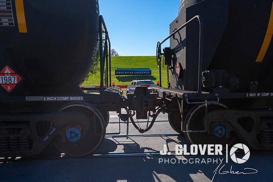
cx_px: 136
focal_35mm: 33
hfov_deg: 57.3
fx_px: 250
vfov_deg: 40.1
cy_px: 91
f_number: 2.8
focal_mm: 28
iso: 100
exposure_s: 1/1600
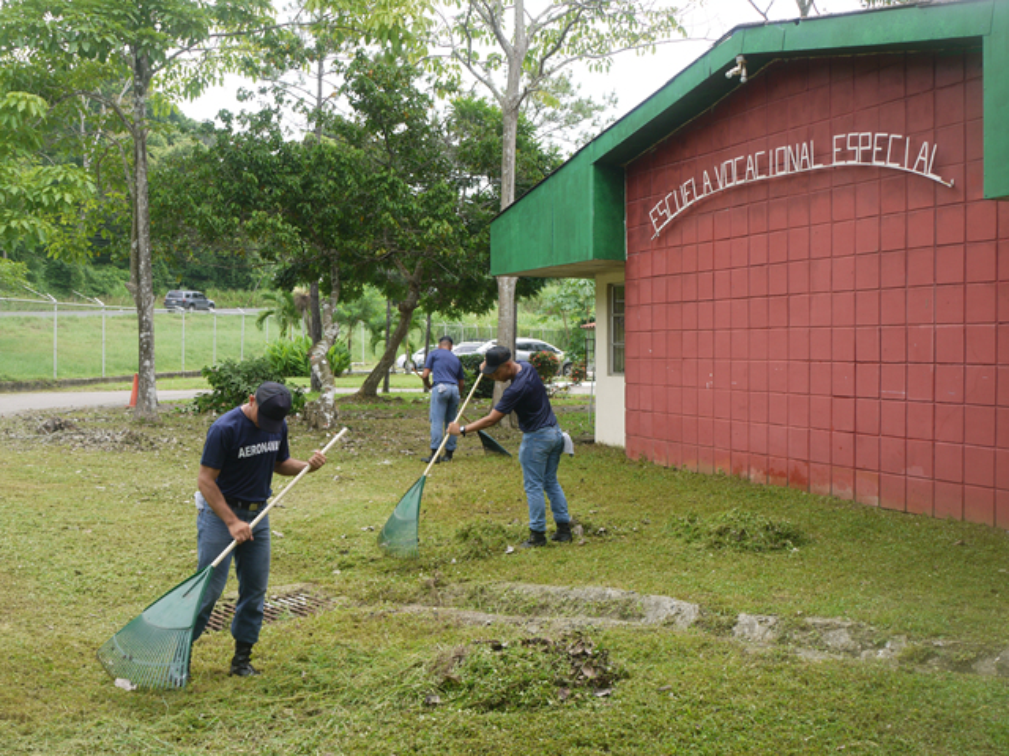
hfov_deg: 49.0
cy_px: 378
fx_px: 1108
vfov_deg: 37.7
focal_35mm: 38
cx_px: 504
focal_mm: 19
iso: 100
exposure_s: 1/125
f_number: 5
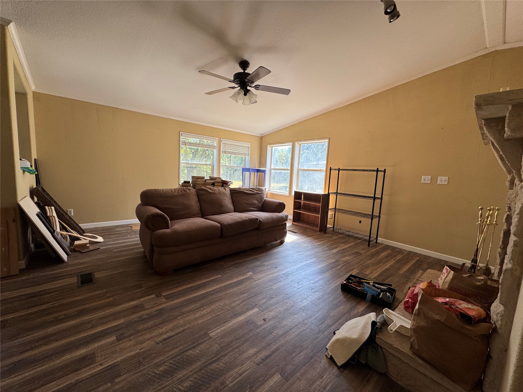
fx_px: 212
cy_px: 196
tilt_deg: -7.7
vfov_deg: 85.7
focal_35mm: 14
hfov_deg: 102.1
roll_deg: -3.2
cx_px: 262
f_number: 2.2
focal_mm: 2.22
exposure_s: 1/120
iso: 64
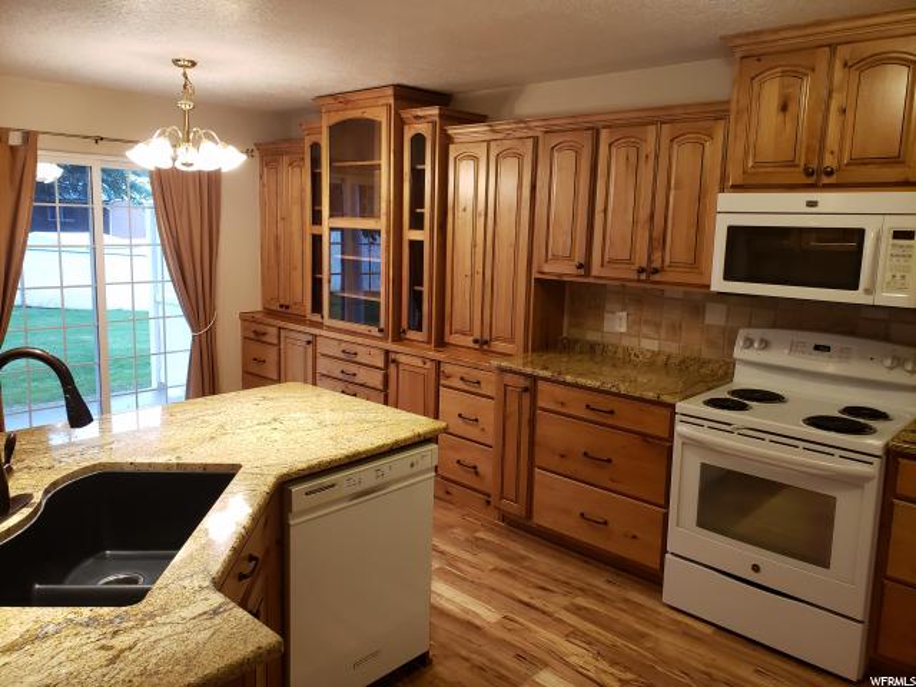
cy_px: 344
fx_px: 688
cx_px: 458
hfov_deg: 67.3
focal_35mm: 26
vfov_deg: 53.1
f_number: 2.4
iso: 320
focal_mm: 4.3
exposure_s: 1/60
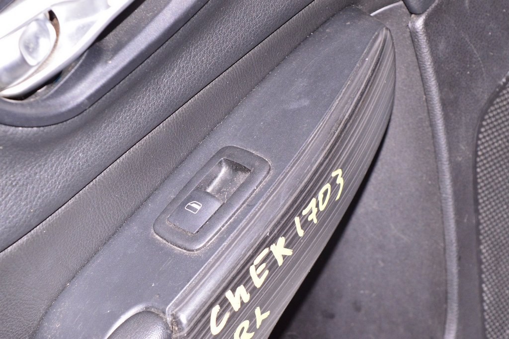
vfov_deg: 17.5
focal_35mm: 78
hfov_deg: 26.0
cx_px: 254
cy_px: 170
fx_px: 1102
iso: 1600
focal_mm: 52
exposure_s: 1/160
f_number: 8
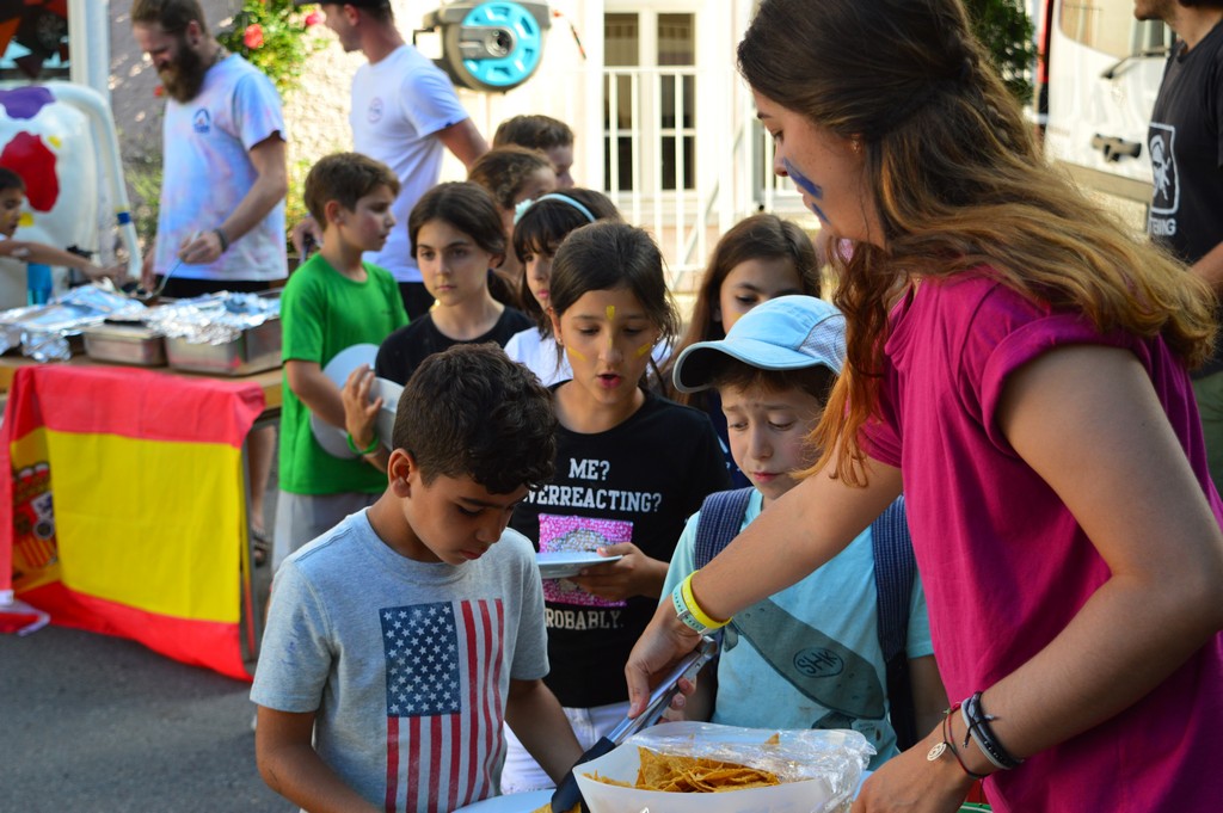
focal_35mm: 72
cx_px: 612
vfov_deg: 18.9
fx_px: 2444
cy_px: 406
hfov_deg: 28.1
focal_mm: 48
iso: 400
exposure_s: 1/320
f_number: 5.3
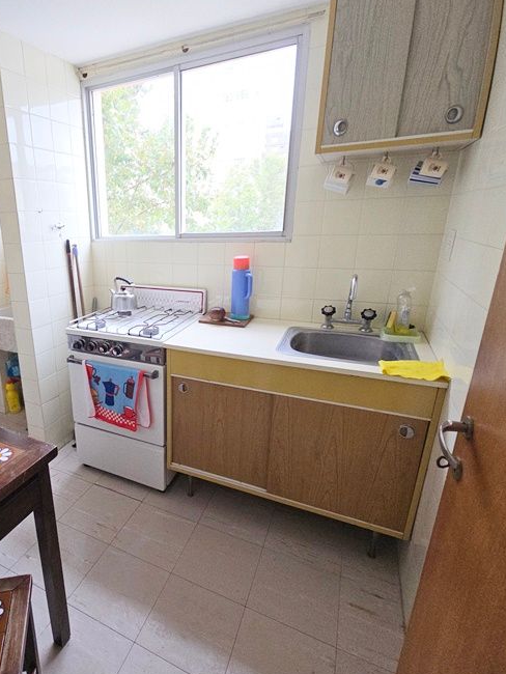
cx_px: 136
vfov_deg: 87.7
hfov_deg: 67.7
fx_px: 351
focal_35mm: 18
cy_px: 342
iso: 100
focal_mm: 2.2
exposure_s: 1/50
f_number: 2.2
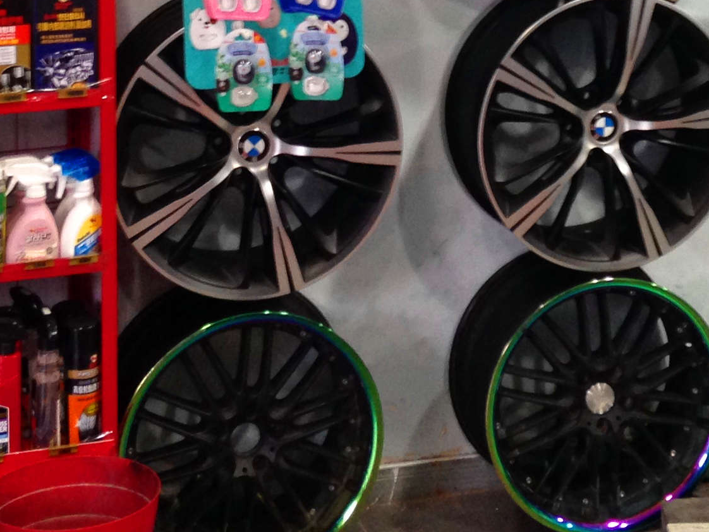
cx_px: 424
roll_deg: +1.1
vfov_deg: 14.8
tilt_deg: -4.8
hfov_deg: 20.4
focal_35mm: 96
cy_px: -135
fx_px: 1967
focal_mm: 4.12
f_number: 2.4
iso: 100
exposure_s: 1/20
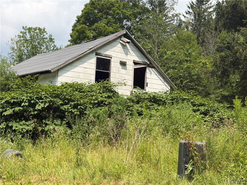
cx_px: 124
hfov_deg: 39.7
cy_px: 92
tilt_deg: +5.4
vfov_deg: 30.3
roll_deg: -2.0
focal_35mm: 48
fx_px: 343
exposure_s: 1/4098
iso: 64
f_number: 1.78
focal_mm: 6.76
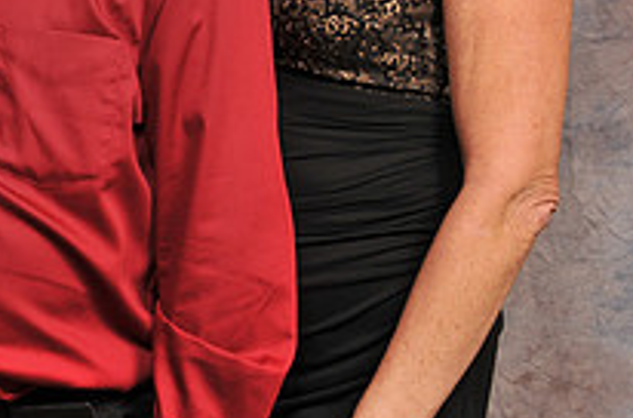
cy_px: -8
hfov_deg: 15.4
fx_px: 2226
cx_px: -178
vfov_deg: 10.6
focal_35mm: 127
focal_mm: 30
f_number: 5.6
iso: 200
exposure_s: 1/125
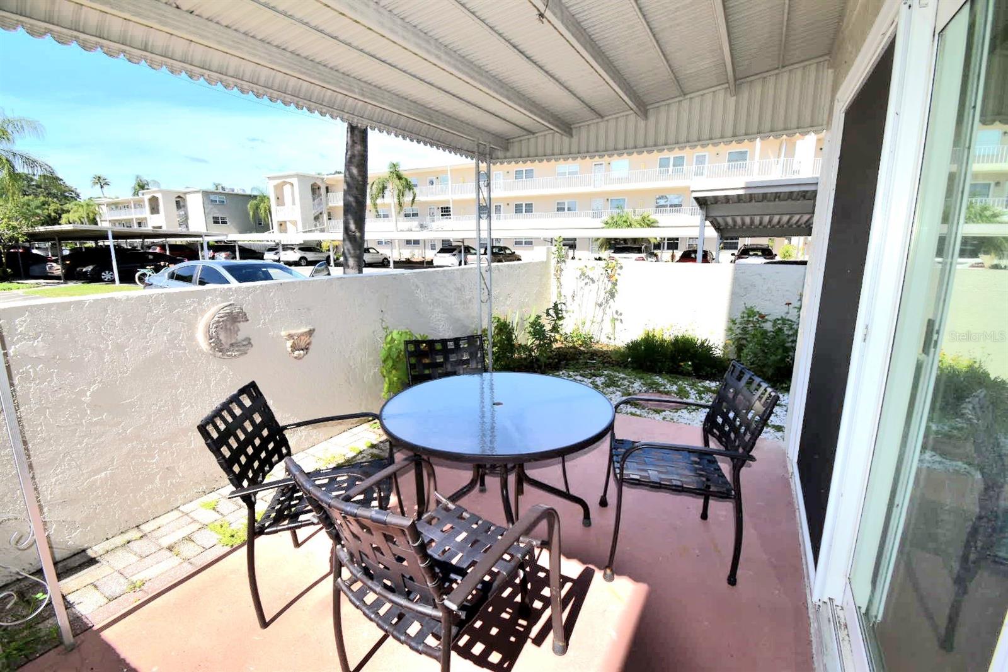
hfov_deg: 100.4
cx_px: 504
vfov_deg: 77.3
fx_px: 420
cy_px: 336
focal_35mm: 15
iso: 100
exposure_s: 1/200
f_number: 9
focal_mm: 10
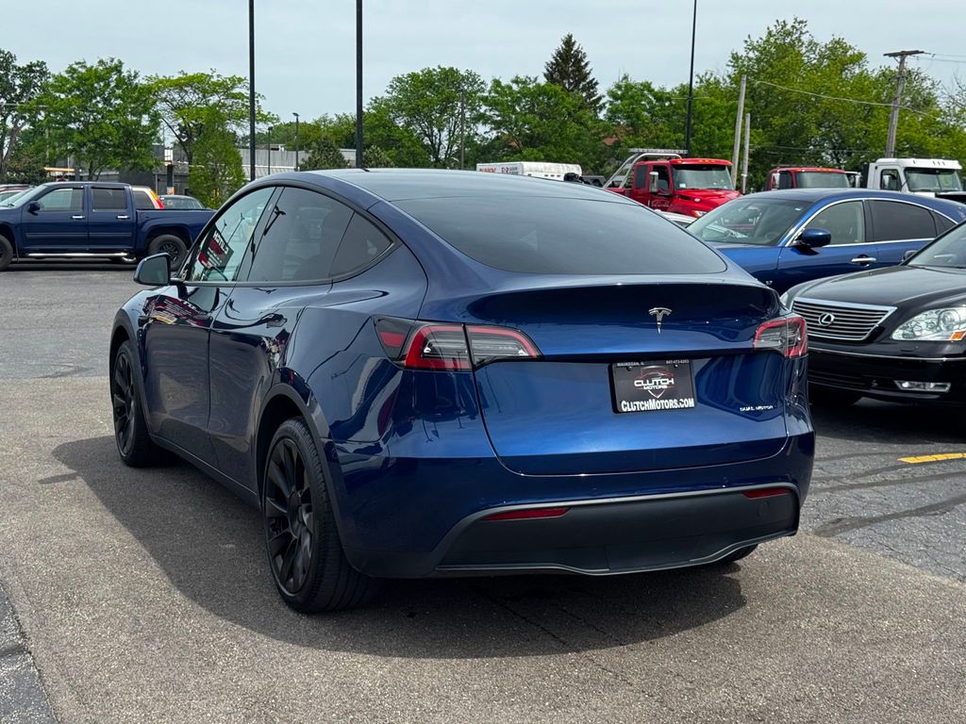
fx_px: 1339
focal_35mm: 48
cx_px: 483
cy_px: 362
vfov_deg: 30.3
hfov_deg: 39.7
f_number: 1.78
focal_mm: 6.76
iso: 64
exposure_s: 1/2252
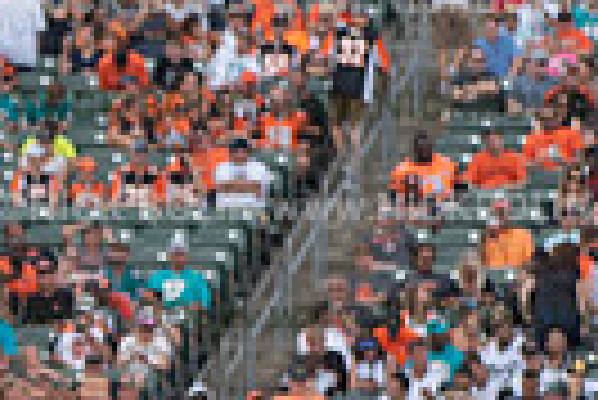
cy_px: 627
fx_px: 10177
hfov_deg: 3.4
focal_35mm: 612
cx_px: -364
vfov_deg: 2.2
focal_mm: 140
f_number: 5.6
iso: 400
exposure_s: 1/1250
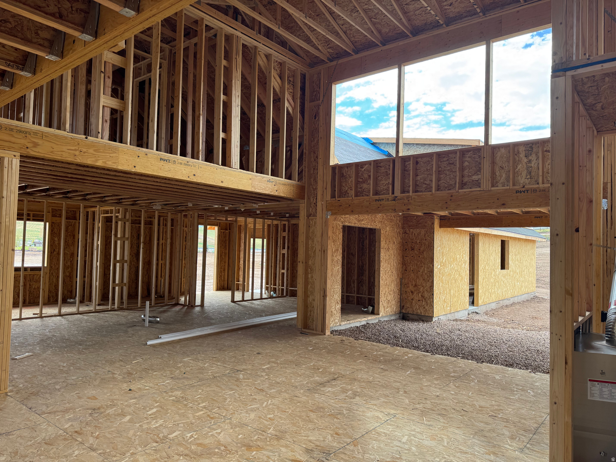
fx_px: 427
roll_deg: -1.6
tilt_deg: +2.2
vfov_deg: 56.8
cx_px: 308
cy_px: 231
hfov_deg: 71.6
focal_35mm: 24
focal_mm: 6.76
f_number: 1.78
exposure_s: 1/417
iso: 80
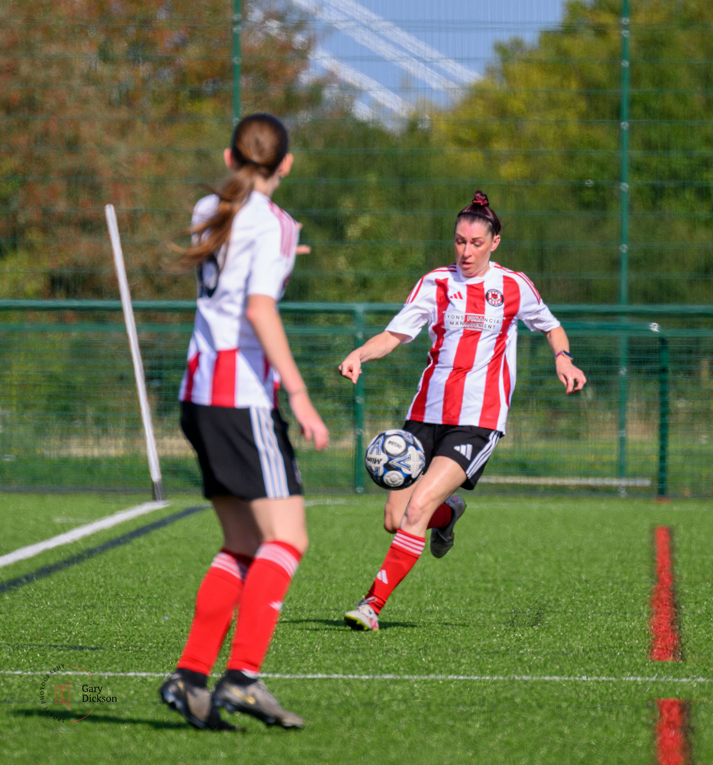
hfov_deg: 2.4
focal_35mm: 705
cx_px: 410
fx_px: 17039
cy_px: 318
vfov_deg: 2.6
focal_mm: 400
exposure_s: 1/2000
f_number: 5.6
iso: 400
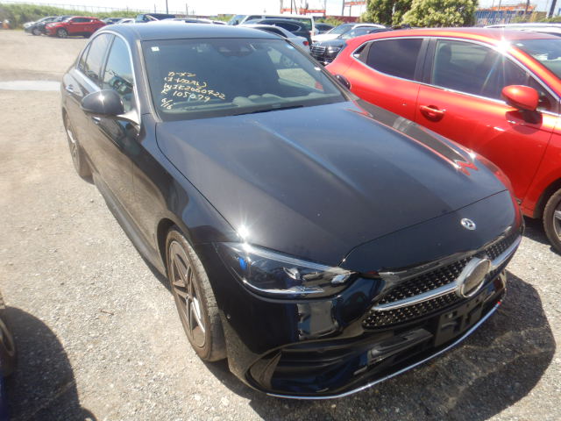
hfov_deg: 71.6
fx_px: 389
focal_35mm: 24
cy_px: 210
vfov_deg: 56.8
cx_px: 280
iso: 125
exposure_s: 1/160
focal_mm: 4.3
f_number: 2.8
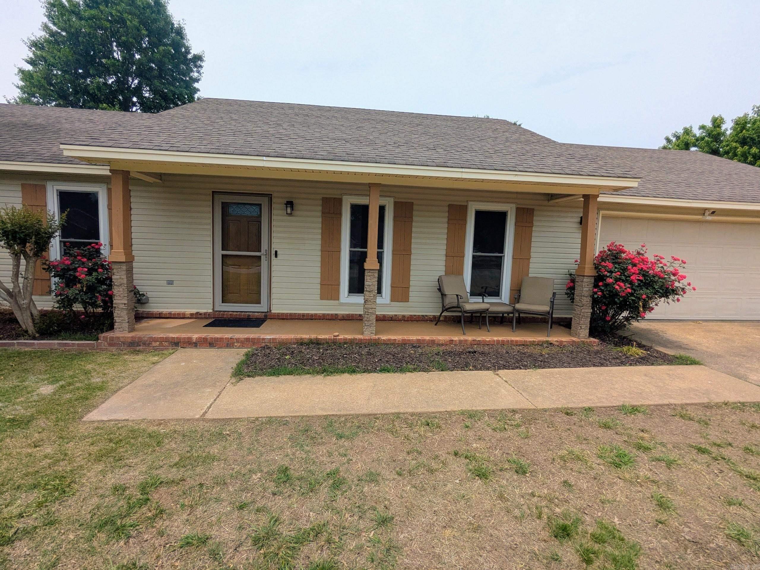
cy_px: 285
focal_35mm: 16
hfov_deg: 94.5
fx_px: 351
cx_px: 380
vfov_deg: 78.1
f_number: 2.2
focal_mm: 2.35
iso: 51
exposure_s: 1/1859
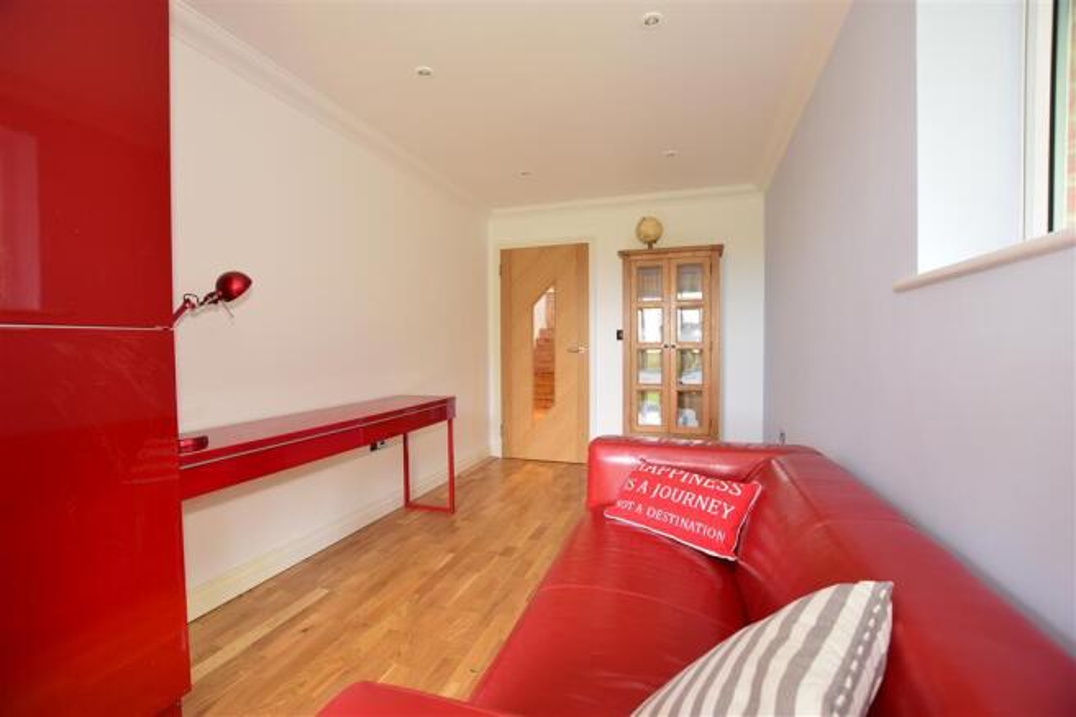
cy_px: 358
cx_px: 538
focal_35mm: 15
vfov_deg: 77.3
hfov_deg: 100.4
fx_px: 448
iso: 200
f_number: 5
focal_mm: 10
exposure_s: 1/5
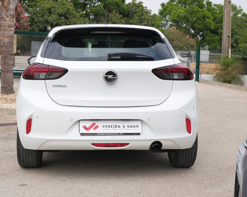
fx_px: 468
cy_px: 98
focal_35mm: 64
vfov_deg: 23.9
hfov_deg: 29.5
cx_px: 104
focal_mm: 37.4
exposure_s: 1/250
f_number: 7.1
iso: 160
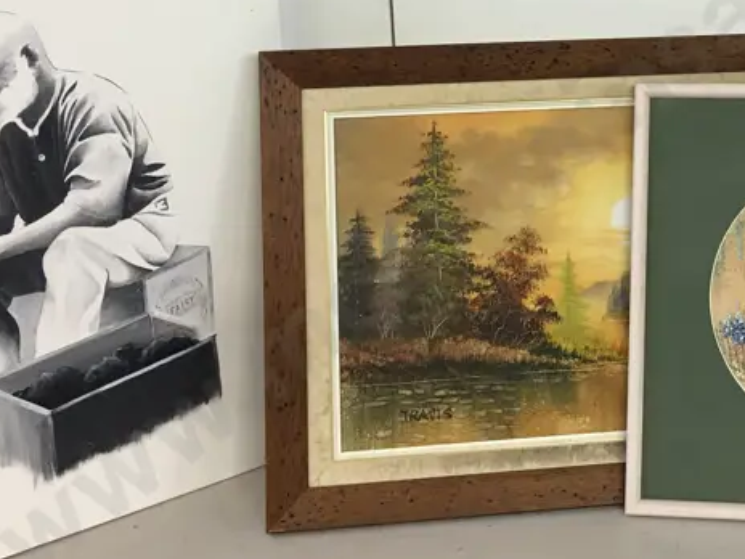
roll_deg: +0.0
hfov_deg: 29.1
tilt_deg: -11.1
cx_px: 668
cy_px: 67
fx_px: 1377
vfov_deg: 22.4
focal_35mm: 64
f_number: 2.2
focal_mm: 4.15
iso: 50
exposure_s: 1/33
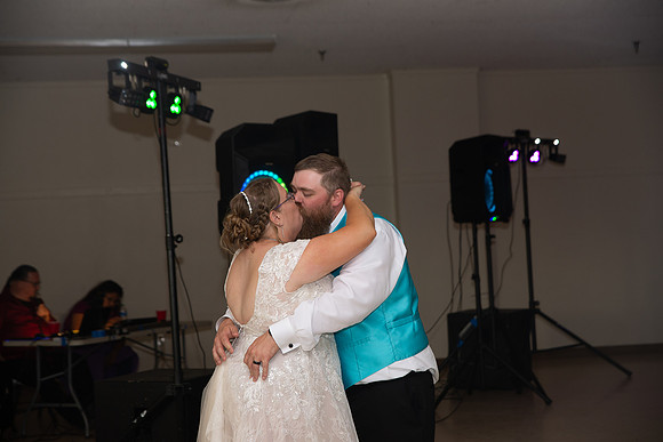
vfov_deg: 19.5
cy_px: 221
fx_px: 1289
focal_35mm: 70
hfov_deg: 28.8
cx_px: 332
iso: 800
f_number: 3.5
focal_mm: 70
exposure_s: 1/125
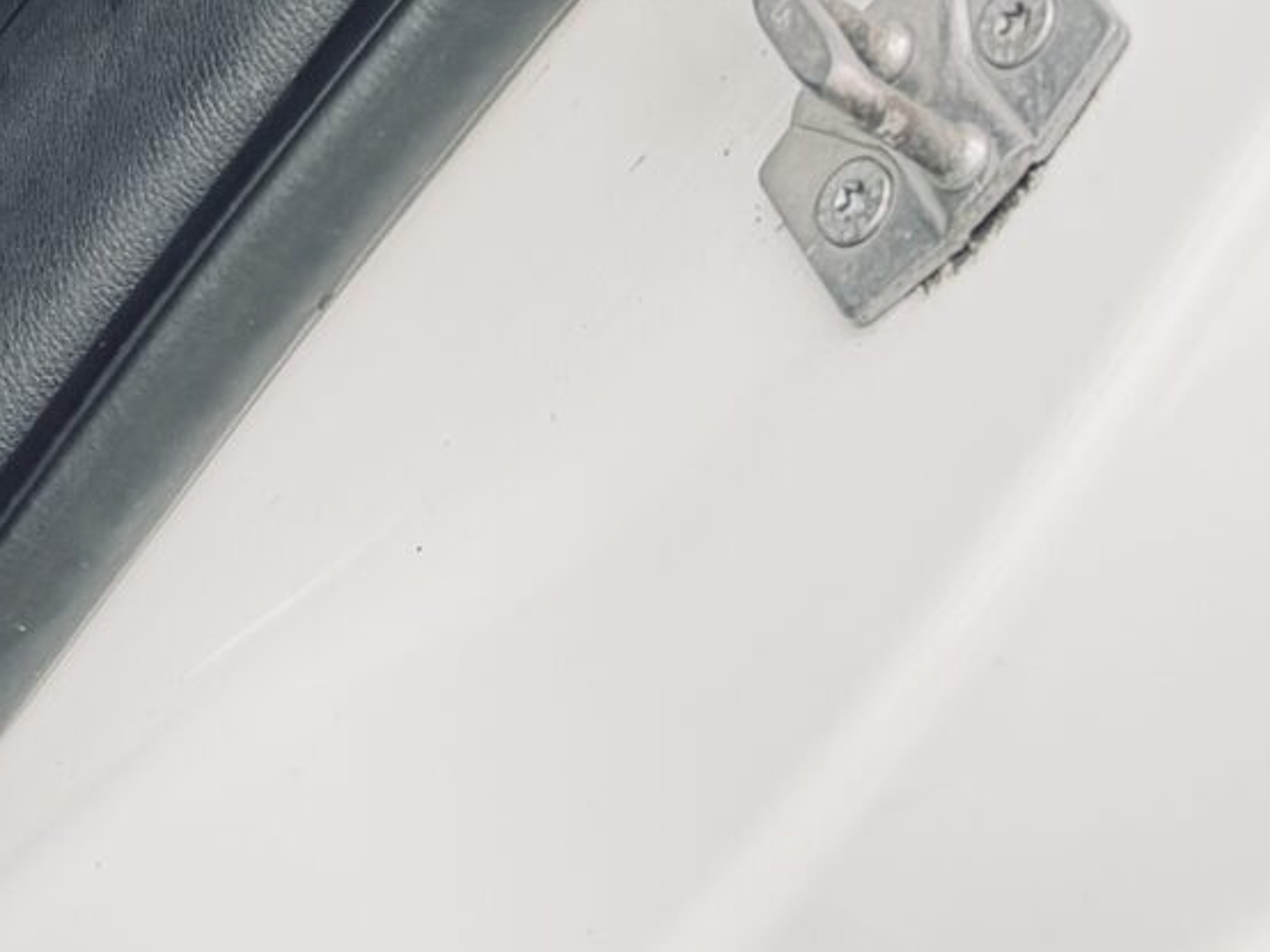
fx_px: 4071
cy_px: -817
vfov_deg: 12.1
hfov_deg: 16.0
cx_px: -734
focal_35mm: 111
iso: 80
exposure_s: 1/179
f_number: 1.78
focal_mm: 6.76
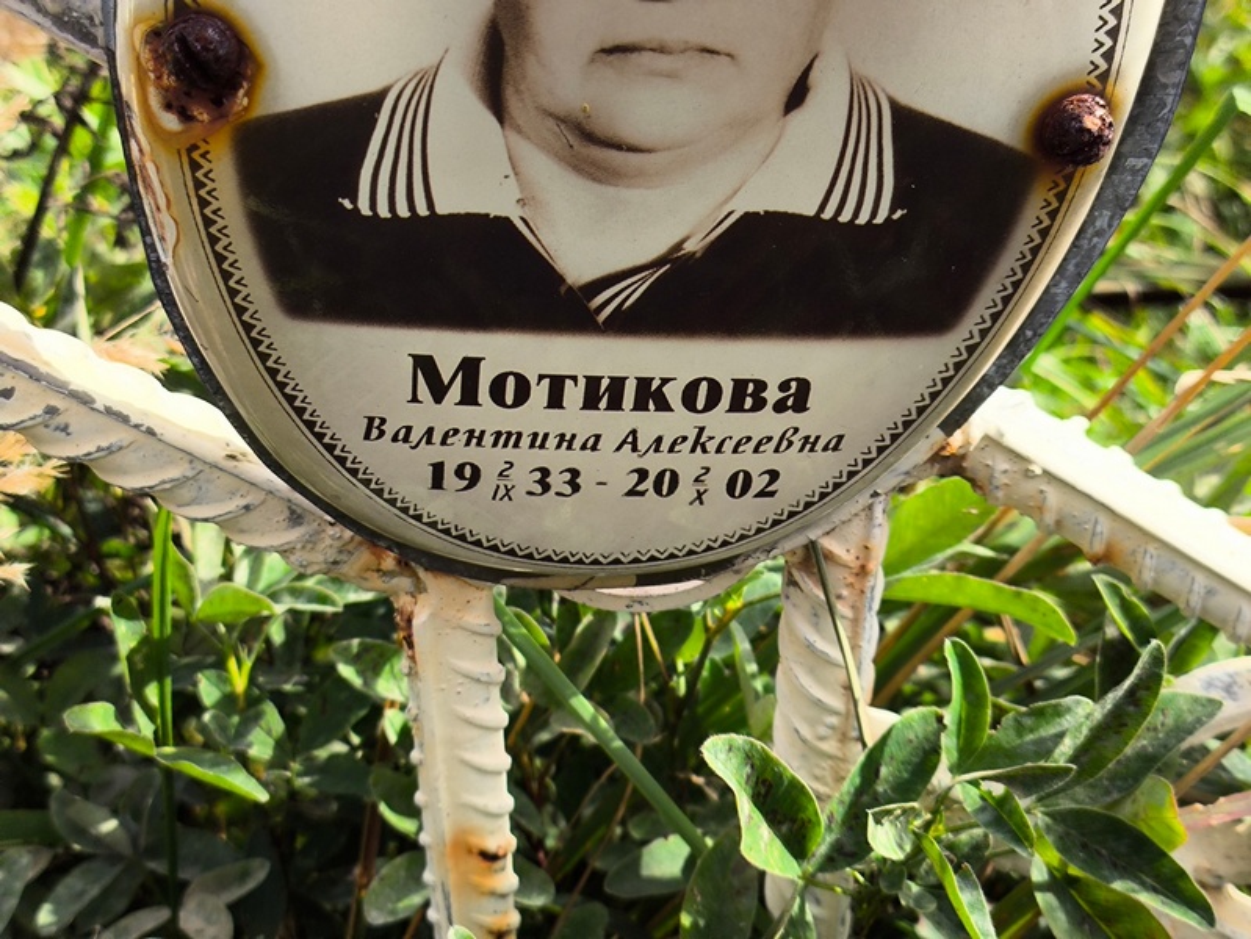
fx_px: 1808
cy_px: 470
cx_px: 626
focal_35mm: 50
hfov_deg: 38.2
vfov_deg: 29.1
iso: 50
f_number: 1.7
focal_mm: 4.71
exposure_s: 1/983
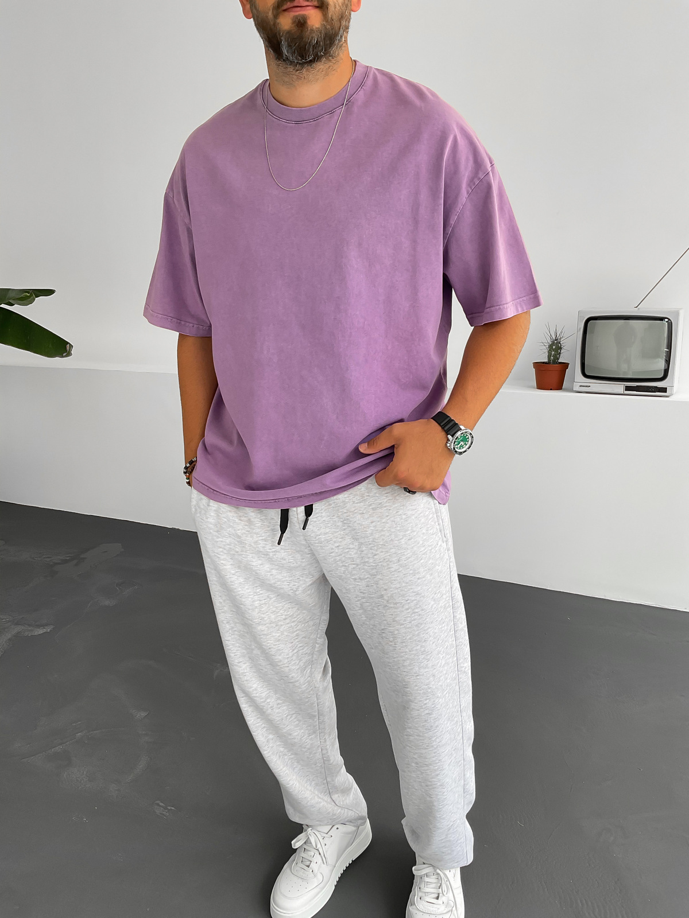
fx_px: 770
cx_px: 344
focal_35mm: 29
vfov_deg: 61.7
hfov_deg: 48.2
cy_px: 459
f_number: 1.8
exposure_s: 1/120
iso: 25
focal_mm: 3
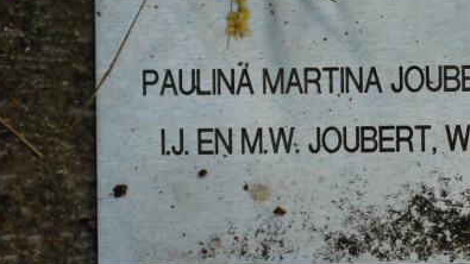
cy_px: 124
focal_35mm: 224
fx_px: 2796
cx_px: 444
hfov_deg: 9.6
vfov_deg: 5.4
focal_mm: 55
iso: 1600
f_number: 5.6
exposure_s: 1/3200
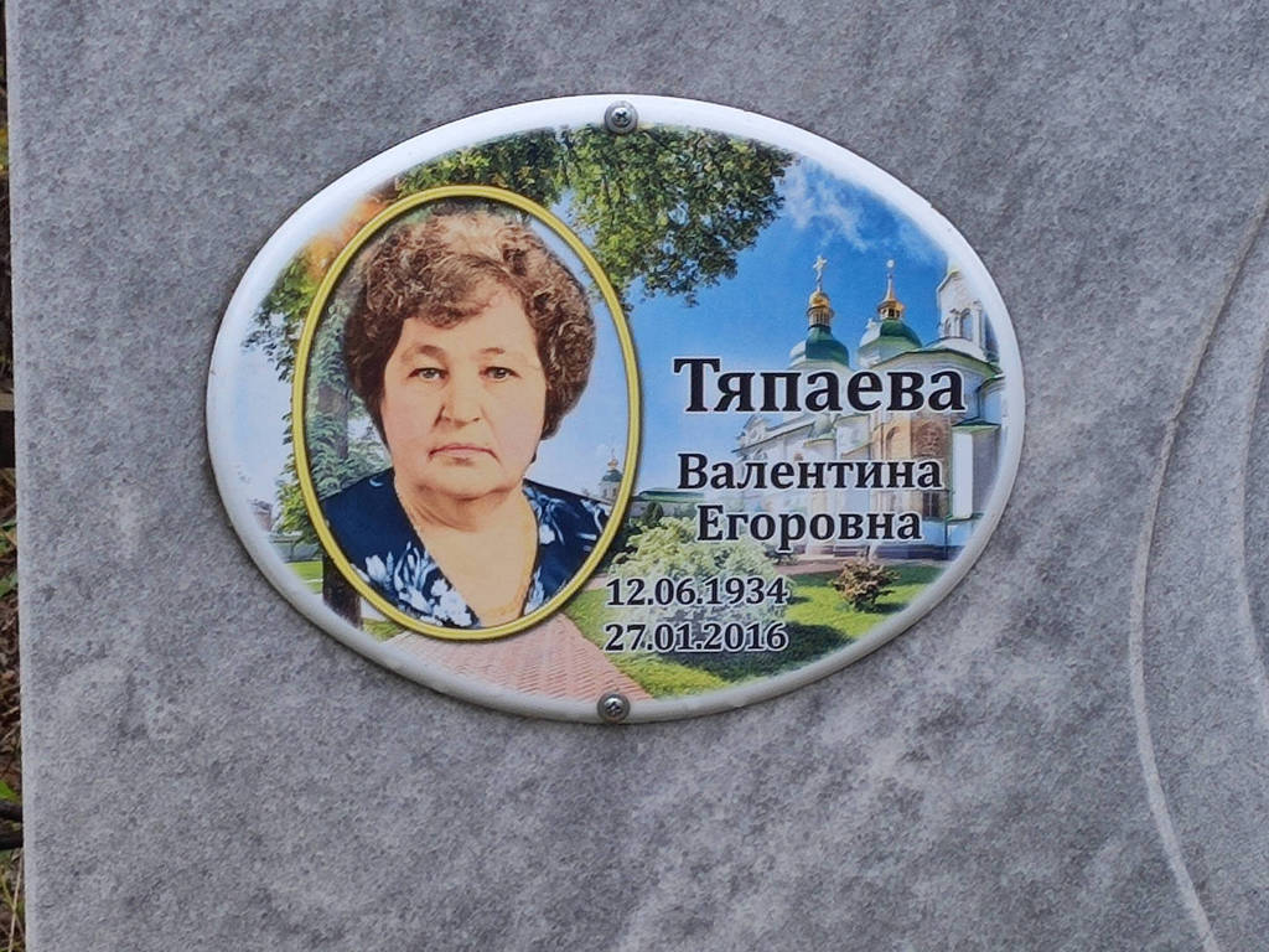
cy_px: 476
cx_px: 634
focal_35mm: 25
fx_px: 916
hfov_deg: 69.4
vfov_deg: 54.9
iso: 53
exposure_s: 1/100
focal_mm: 4.7
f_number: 1.79
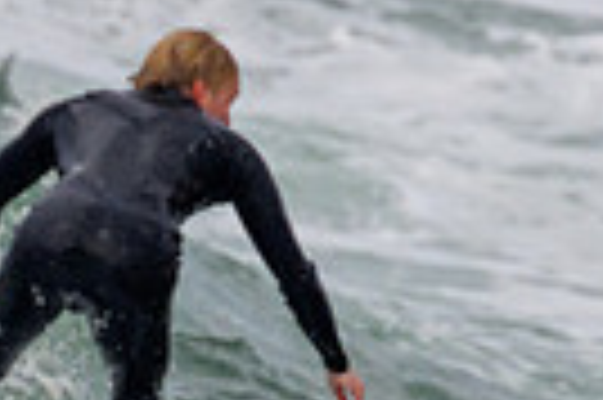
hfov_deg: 0.4
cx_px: -59
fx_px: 79582
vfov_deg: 0.3
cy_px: 605
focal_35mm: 4757
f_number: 11
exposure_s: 1/2000
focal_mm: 800
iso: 640
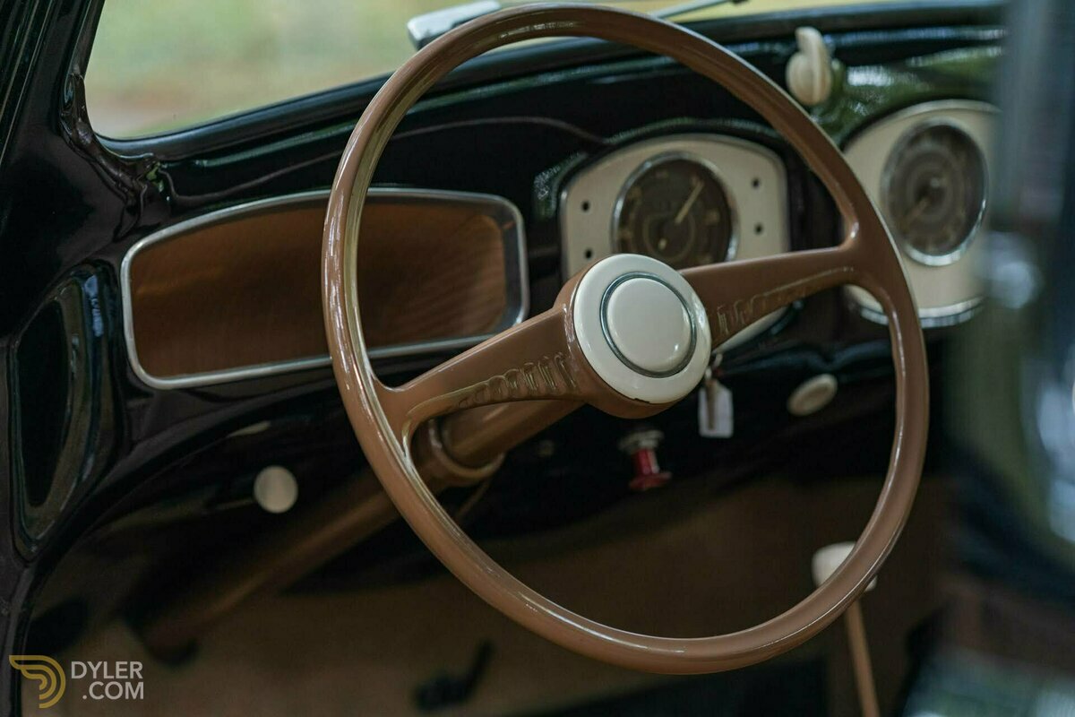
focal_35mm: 85
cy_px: 358
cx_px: 538
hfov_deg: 23.9
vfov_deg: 16.1
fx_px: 2538
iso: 800
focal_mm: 85
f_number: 3.2
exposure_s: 1/50
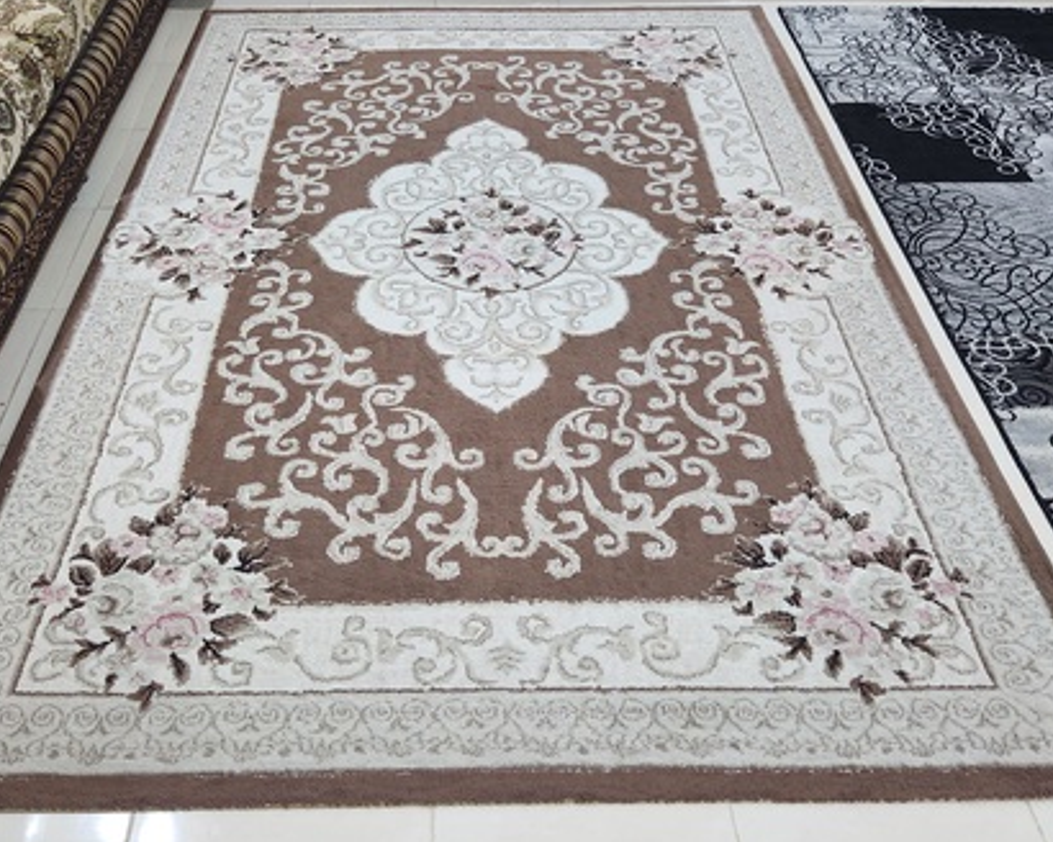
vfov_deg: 56.8
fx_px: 779
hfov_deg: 68.0
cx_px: 489
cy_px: 412
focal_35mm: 25
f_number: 1.8
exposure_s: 1/101
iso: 400
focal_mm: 5.4
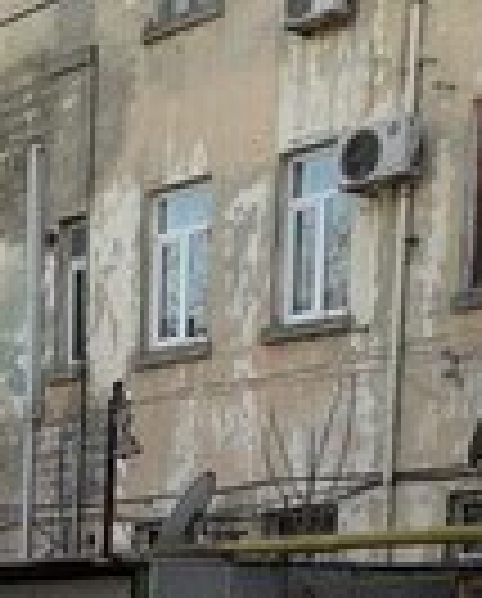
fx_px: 1742
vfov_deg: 17.0
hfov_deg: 14.7
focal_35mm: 98
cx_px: -243
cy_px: 989
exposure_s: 1/382
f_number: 1.9
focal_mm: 3.6
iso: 40
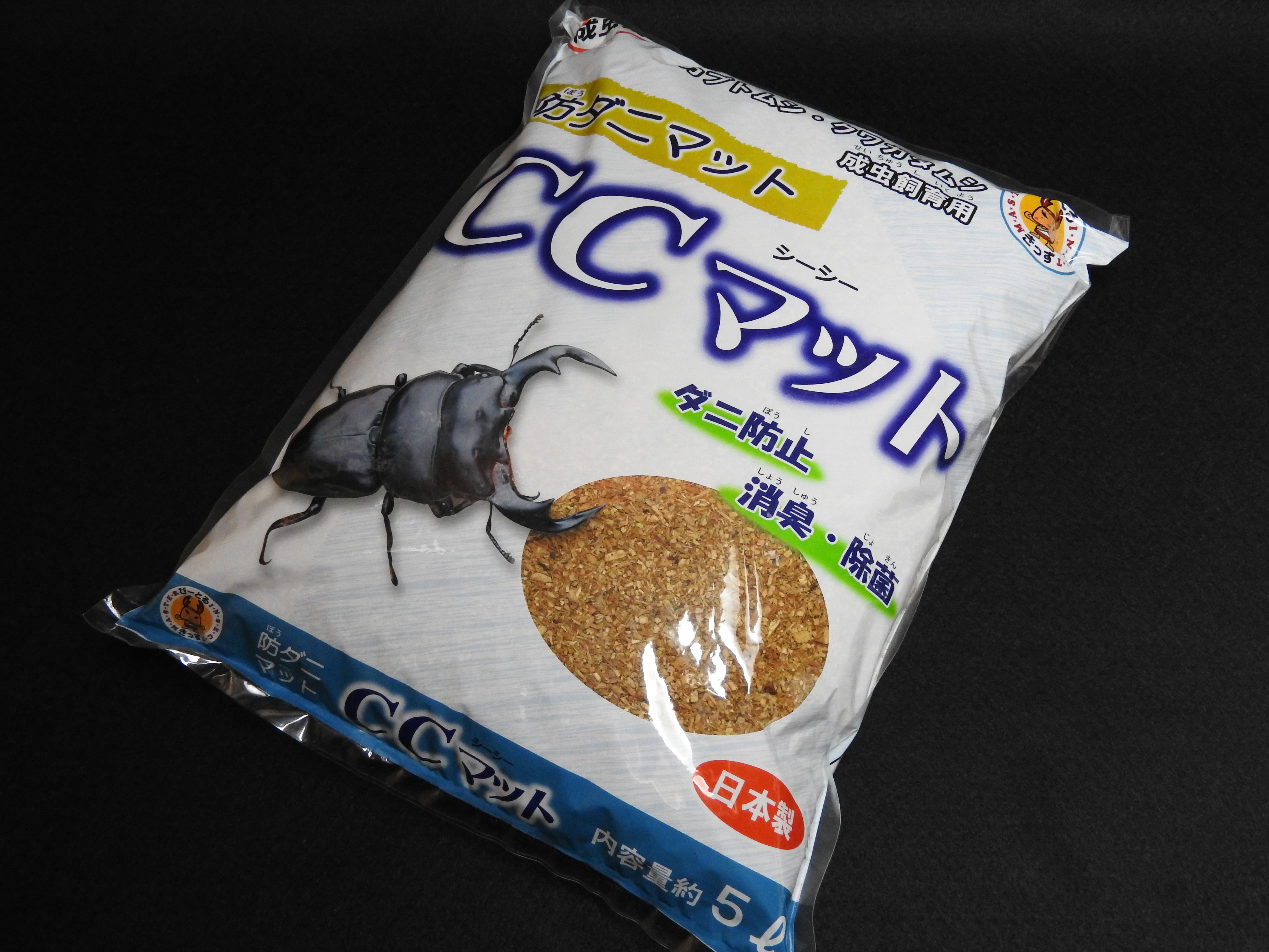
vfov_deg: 36.0
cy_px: 476
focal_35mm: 40
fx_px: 1466
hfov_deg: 46.8
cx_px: 634
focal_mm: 7.2
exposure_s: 1/8
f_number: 3.8
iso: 720
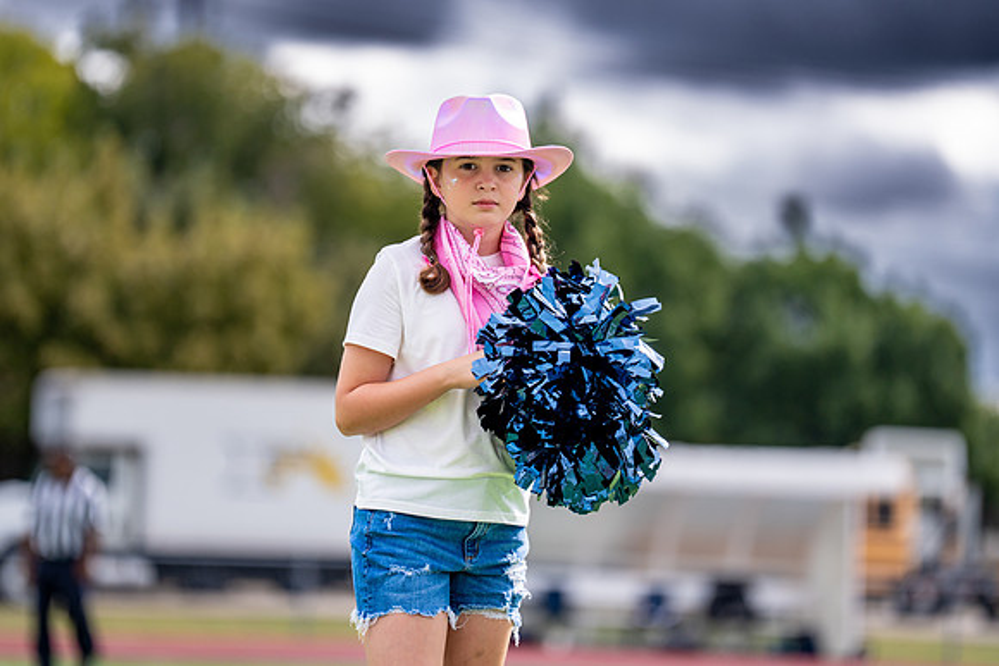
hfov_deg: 10.1
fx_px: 5640
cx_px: 494
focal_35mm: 203
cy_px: 294
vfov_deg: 6.8
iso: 320
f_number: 2.8
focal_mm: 180
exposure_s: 1/2500
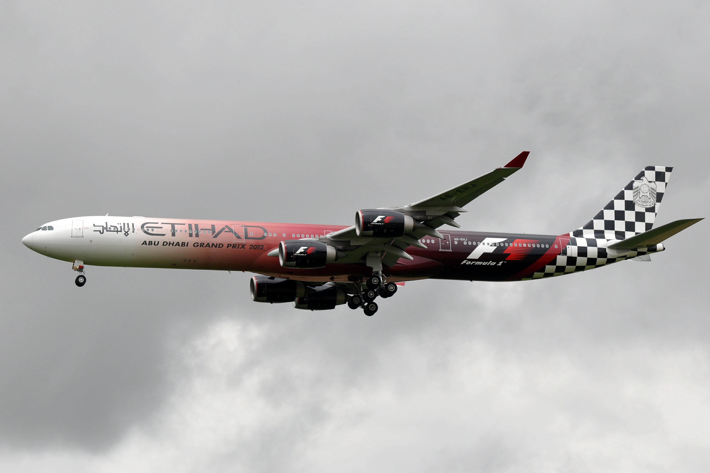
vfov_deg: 9.0
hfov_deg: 13.4
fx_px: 3017
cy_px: 236
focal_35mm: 153
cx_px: 355
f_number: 7.1
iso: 200
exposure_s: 1/800
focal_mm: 102
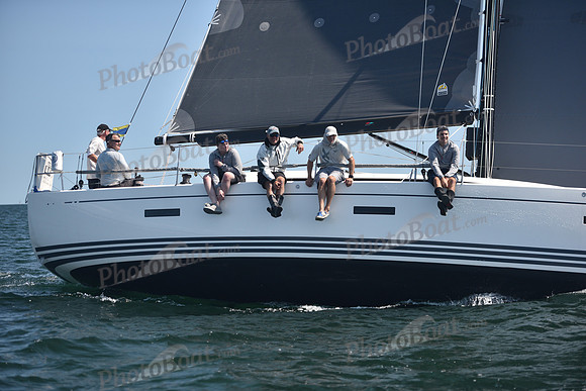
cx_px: 293
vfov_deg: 13.7
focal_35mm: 100
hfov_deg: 20.4
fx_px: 1628
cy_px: 196
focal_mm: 100
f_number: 2.8
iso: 250
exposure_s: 1/2000
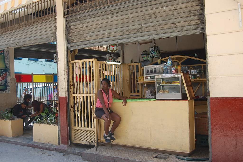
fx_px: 243
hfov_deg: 53.2
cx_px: 122
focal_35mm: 36
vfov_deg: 36.8
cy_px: 81
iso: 200
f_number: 5.6
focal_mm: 24
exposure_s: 1/125
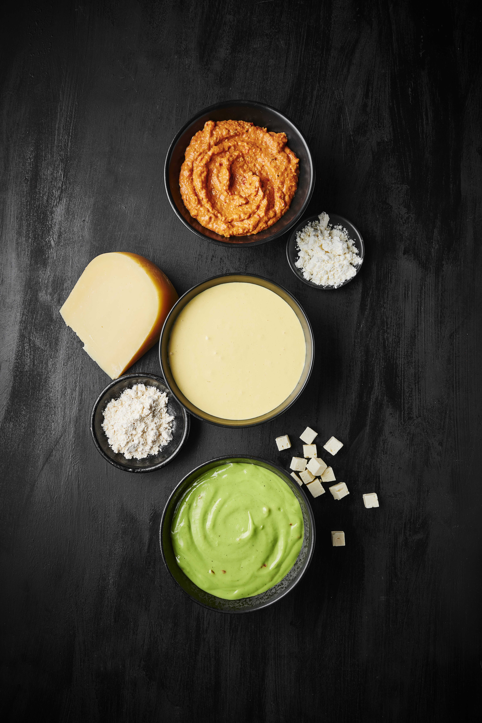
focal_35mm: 33
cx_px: 241
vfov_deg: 57.2
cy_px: 362
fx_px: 663
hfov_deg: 40.0
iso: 160
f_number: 11
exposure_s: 1/125
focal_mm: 33
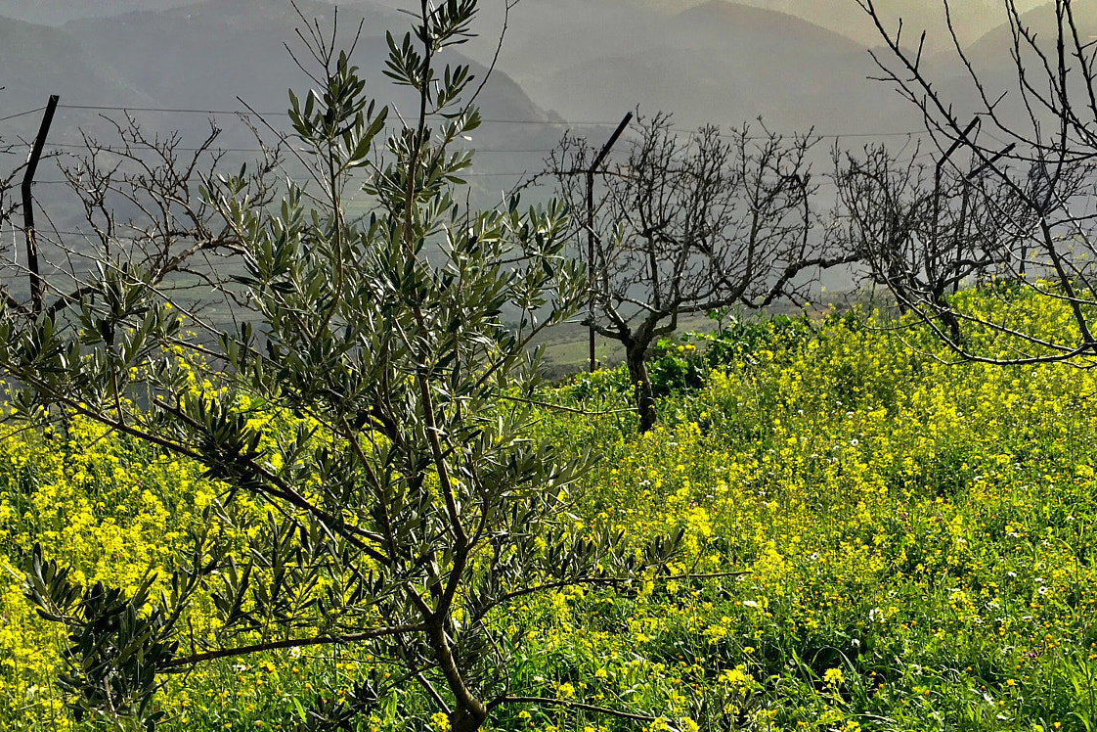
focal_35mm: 43
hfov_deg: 45.3
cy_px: 446
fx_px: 1310
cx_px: 630
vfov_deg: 31.1
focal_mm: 4.15
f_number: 2.2
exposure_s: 1/827
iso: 25
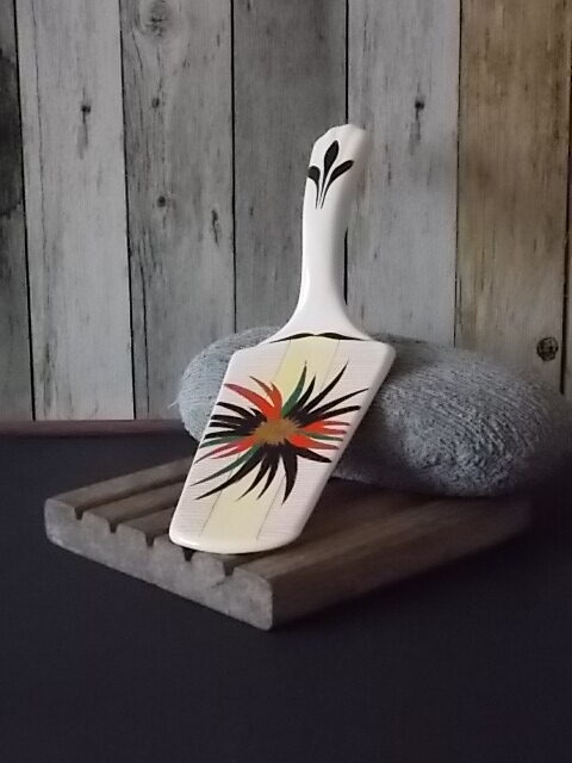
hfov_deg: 19.4
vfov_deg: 25.7
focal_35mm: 76
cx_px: 286
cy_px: 382
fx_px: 1674
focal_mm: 13.5
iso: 800
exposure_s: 1/80
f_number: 5.8
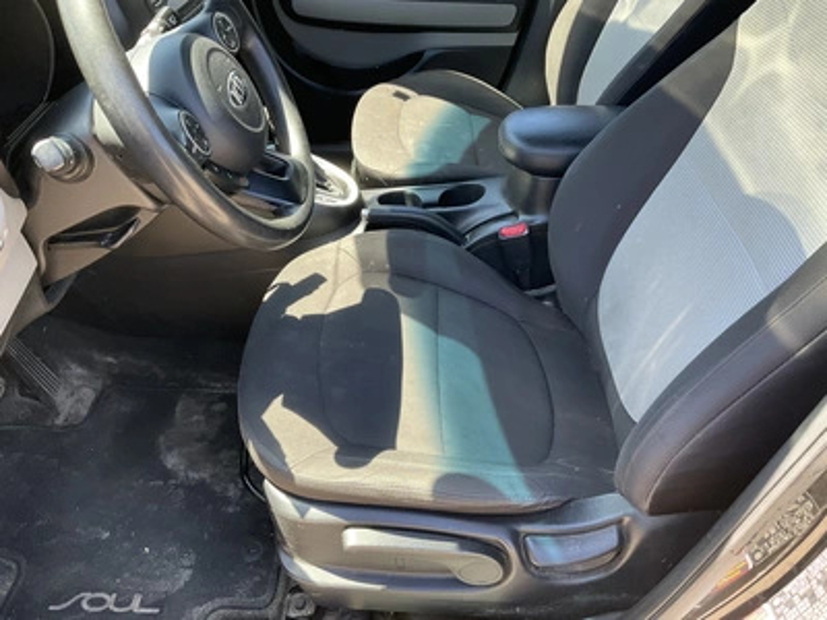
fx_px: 693
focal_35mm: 29
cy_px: 310
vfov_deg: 48.2
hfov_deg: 61.7
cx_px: 414
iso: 64
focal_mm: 3
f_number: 1.8
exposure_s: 1/122
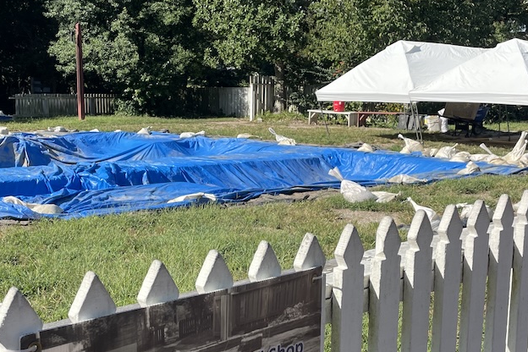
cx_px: 238
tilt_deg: -12.0
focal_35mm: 52
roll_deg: +0.1
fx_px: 763
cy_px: 243
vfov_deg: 25.8
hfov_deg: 38.2
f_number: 1.6
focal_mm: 4.2
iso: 32
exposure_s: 1/1984
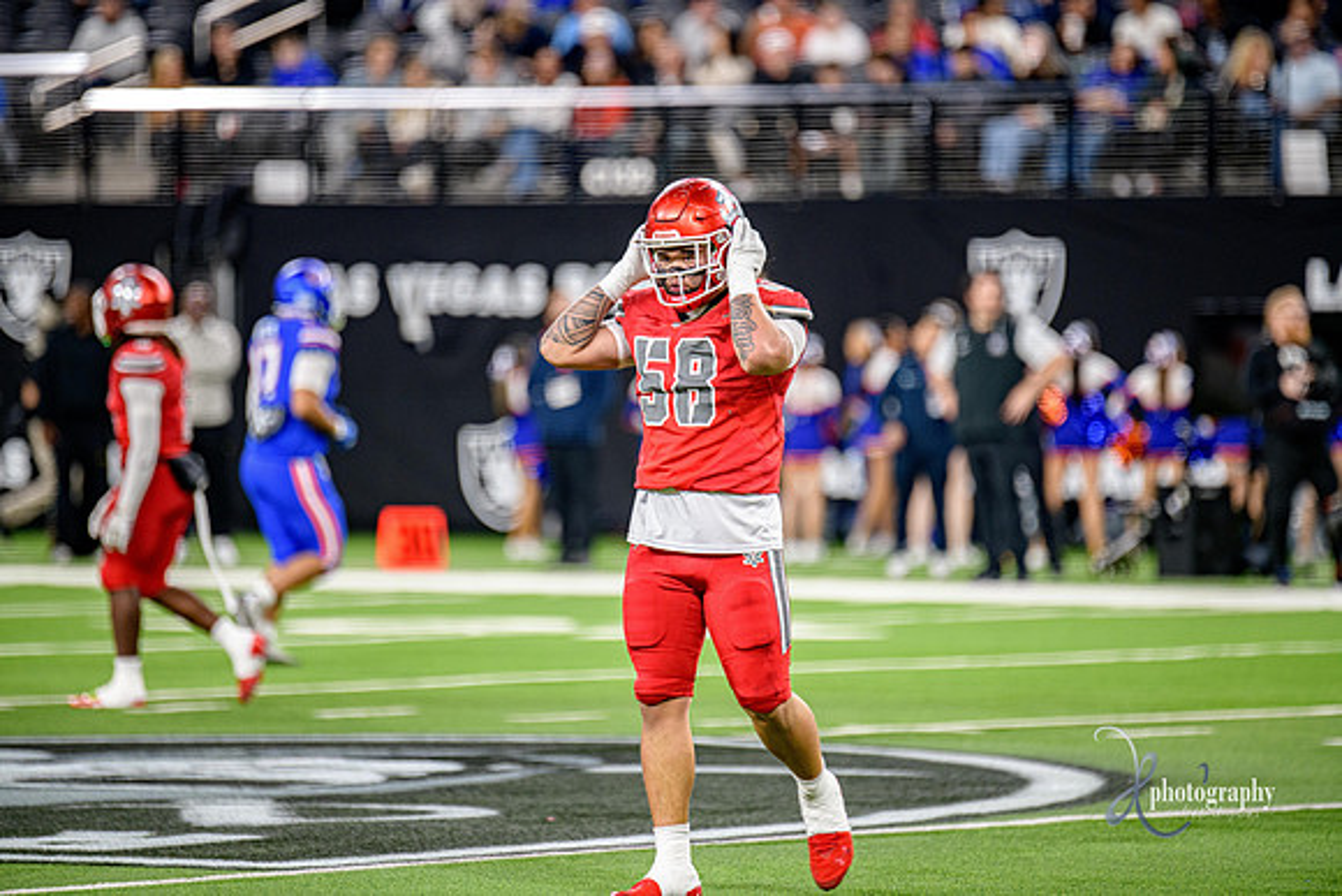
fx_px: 11185
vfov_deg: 4.6
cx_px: 671
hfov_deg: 6.9
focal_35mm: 300
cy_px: 448
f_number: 2.8
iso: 1250
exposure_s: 1/400
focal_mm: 300
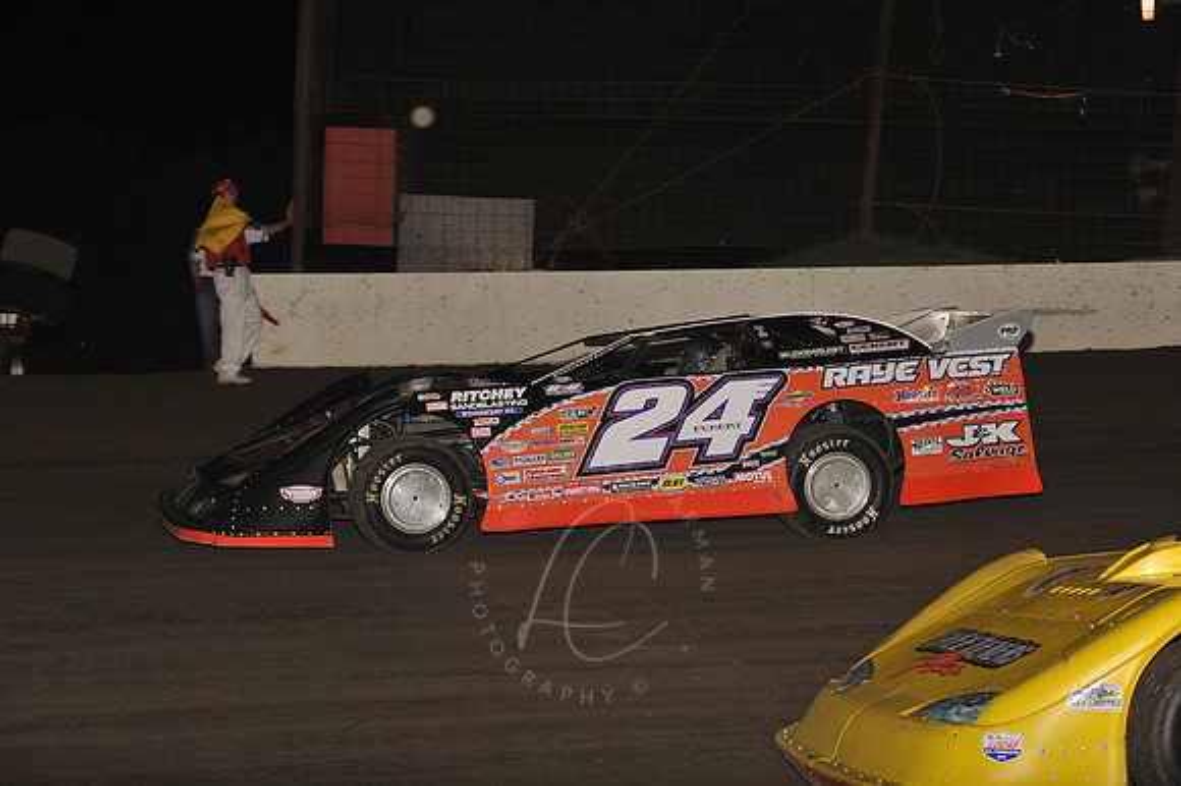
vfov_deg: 13.7
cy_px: 393
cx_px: 590
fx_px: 3279
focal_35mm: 100
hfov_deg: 20.4
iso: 800
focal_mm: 100
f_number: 6.3
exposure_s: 1/320
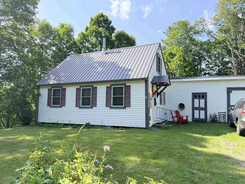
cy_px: 92
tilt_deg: +3.7
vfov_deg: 56.8
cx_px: 122
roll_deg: -1.7
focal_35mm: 24
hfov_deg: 71.6
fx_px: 170
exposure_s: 1/1361
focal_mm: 6.76
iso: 100
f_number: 1.78
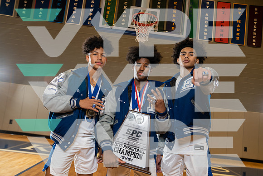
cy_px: 88
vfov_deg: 43.6
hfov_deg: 61.9
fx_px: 219
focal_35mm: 30
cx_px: 132
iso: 400
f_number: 4
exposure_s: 1/125
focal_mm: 30
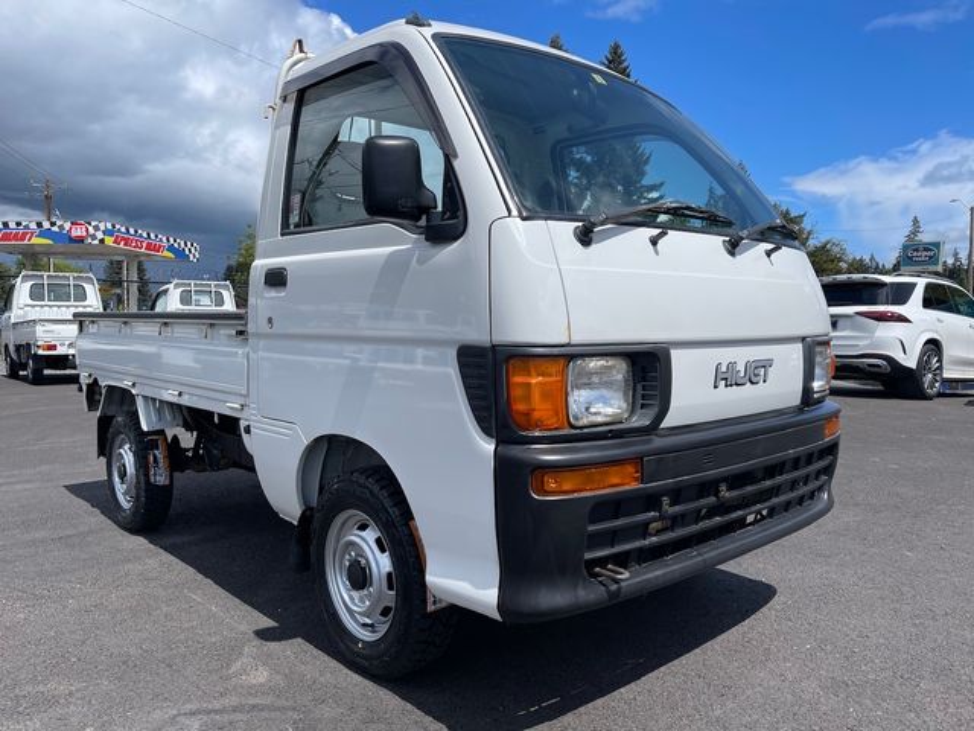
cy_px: 366
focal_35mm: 25
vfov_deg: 54.9
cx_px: 487
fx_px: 703
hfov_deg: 69.4
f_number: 1.6
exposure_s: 1/5128
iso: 32
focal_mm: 5.1
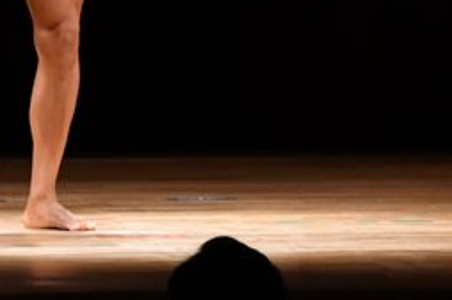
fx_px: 8319
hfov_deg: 3.1
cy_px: -135
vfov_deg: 2.1
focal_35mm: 663
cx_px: 47
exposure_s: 1/400
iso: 3200
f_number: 5.6
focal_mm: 145
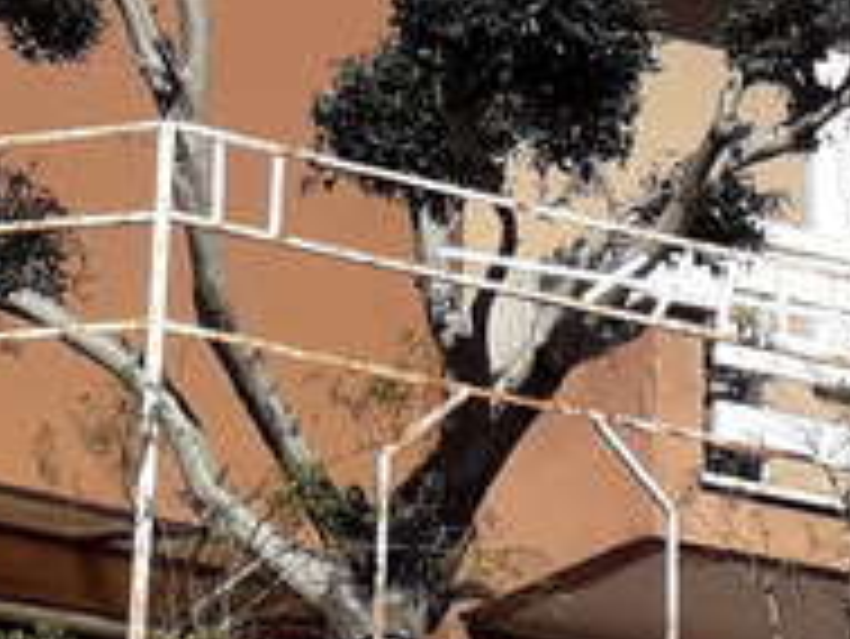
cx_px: 85
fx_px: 4496
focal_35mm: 183
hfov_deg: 10.7
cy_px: -198
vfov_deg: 8.0
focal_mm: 3.6
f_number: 1.9
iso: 40
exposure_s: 1/2703
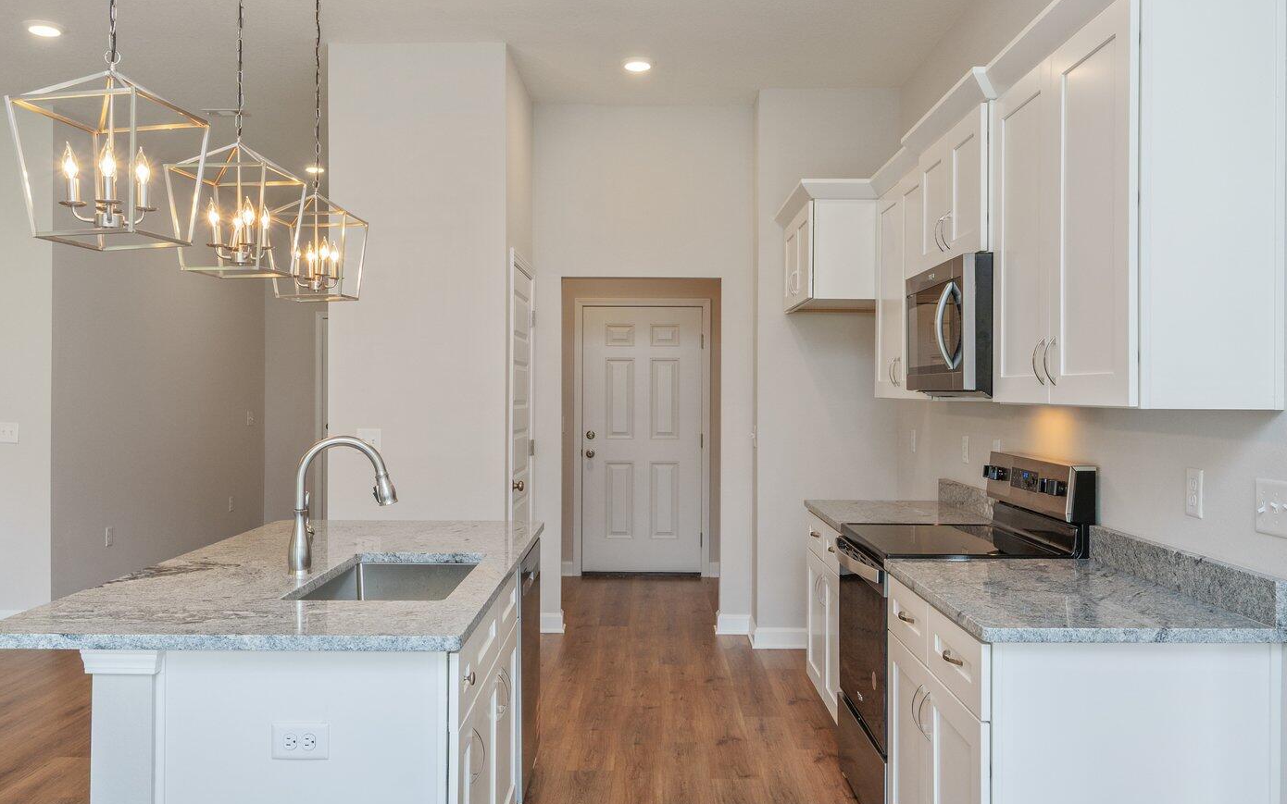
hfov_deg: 62.9
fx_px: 1052
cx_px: 620
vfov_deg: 41.8
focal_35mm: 30
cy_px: 402
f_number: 9
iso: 400
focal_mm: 20
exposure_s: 1/30
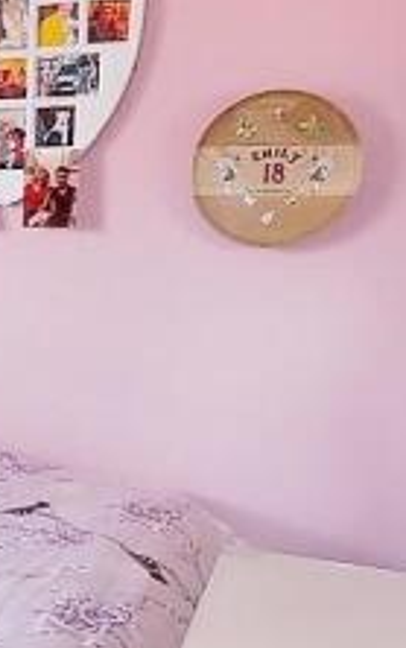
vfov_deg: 31.5
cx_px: -314
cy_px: 471
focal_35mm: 64
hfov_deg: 17.0
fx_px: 1132
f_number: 3.1
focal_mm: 4
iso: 180
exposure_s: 1/30
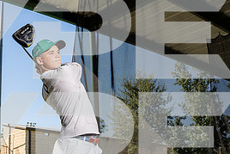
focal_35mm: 54
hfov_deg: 35.1
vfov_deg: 24.6
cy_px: 126
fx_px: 345
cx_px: 32
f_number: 5.6
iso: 100
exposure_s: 1/250
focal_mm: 20
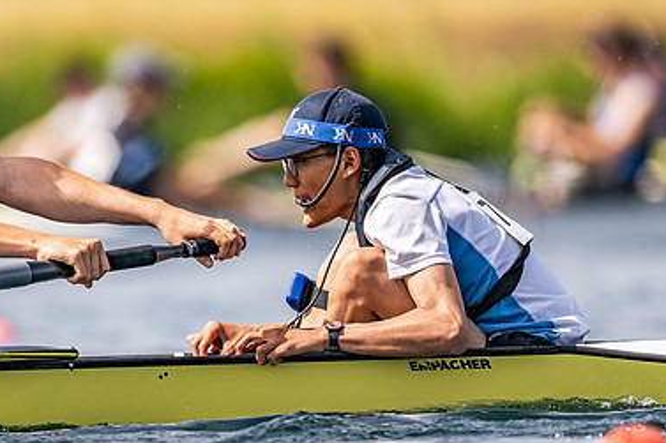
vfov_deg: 1.0
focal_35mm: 1384
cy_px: 297
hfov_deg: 1.5
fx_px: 25592
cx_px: 269
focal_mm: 600
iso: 180
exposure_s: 1/2500
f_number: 4
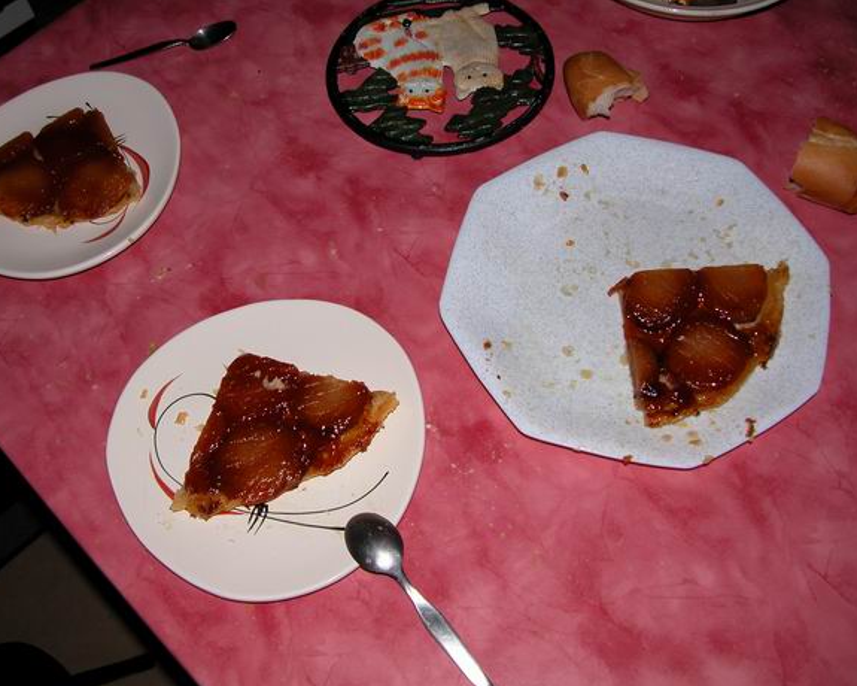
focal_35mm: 38
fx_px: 964
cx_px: 388
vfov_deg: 39.2
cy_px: 333
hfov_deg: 47.9
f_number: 2.8
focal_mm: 8.9
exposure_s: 1/60
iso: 100
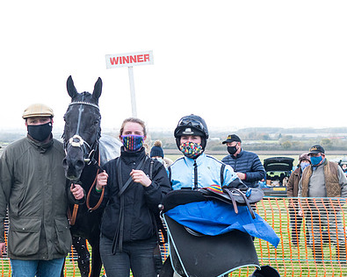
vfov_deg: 17.2
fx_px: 914
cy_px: 181
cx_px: 81
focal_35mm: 89
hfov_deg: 21.3
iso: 1250
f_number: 5
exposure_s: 1/1000
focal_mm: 35
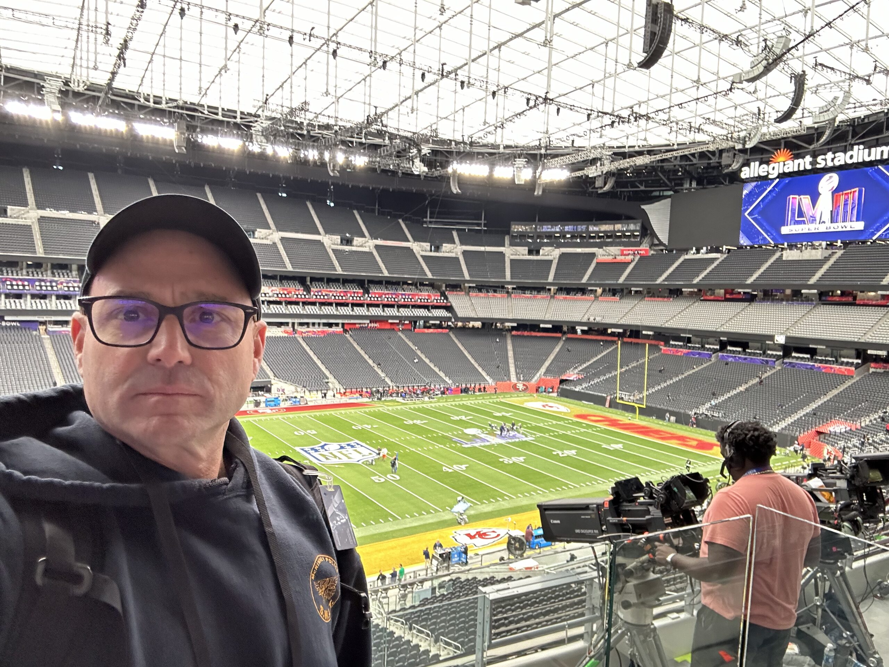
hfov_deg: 73.9
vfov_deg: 58.9
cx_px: 444
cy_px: 334
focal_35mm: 23
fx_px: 591
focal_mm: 2.69
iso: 125
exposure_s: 1/60
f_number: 1.9
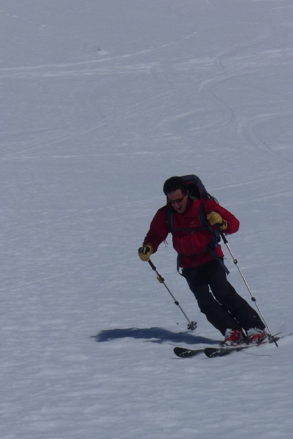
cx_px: 159
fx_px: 1611
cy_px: 219
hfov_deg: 10.4
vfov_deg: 15.5
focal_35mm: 132
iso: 80
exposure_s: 1/1600
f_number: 8
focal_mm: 19.2
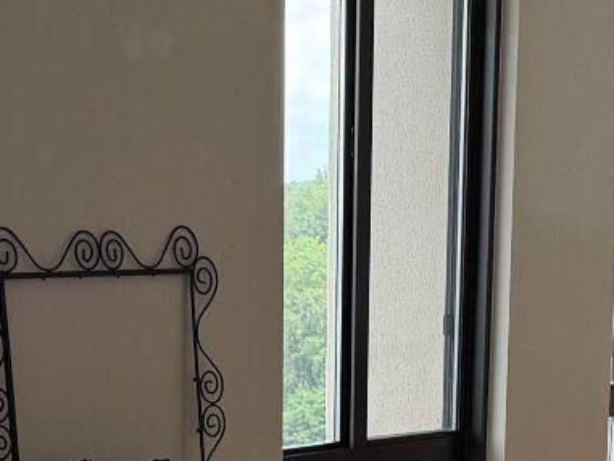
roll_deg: -0.6
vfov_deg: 10.9
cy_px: 795
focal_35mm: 129
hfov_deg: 15.3
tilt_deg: -15.0
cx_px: 355
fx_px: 2289
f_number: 1.78
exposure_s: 1/131
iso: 64
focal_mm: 6.76
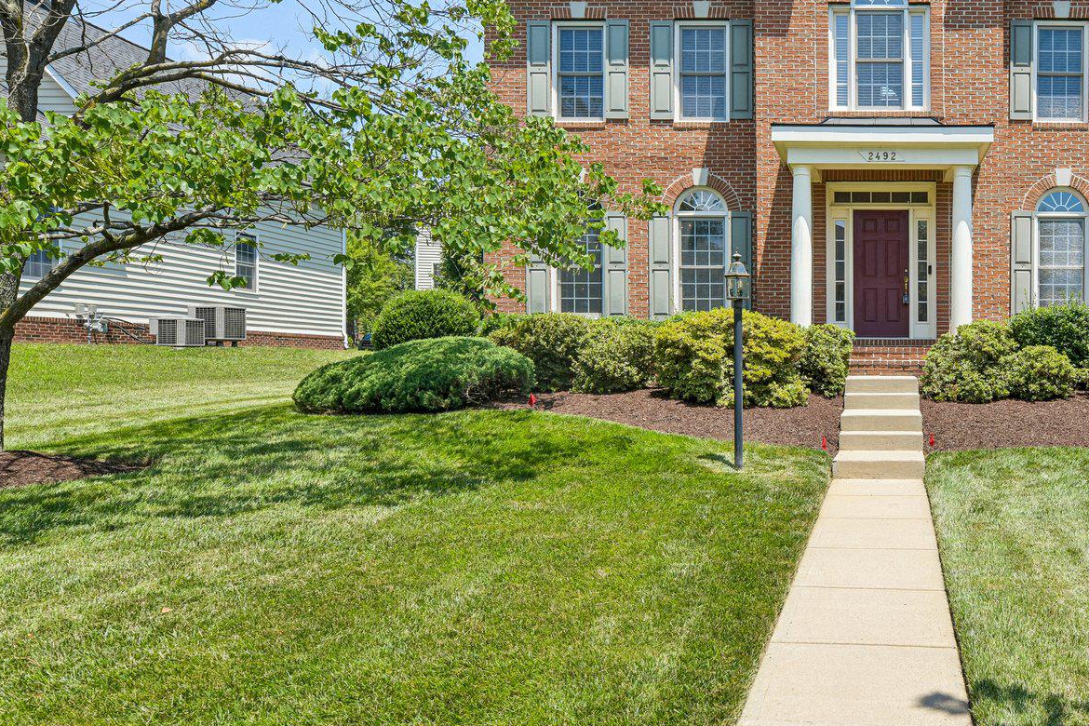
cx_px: 890
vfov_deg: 45.6
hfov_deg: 59.6
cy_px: 234
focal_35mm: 28
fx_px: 847
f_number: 8
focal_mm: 16
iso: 100
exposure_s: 1/200
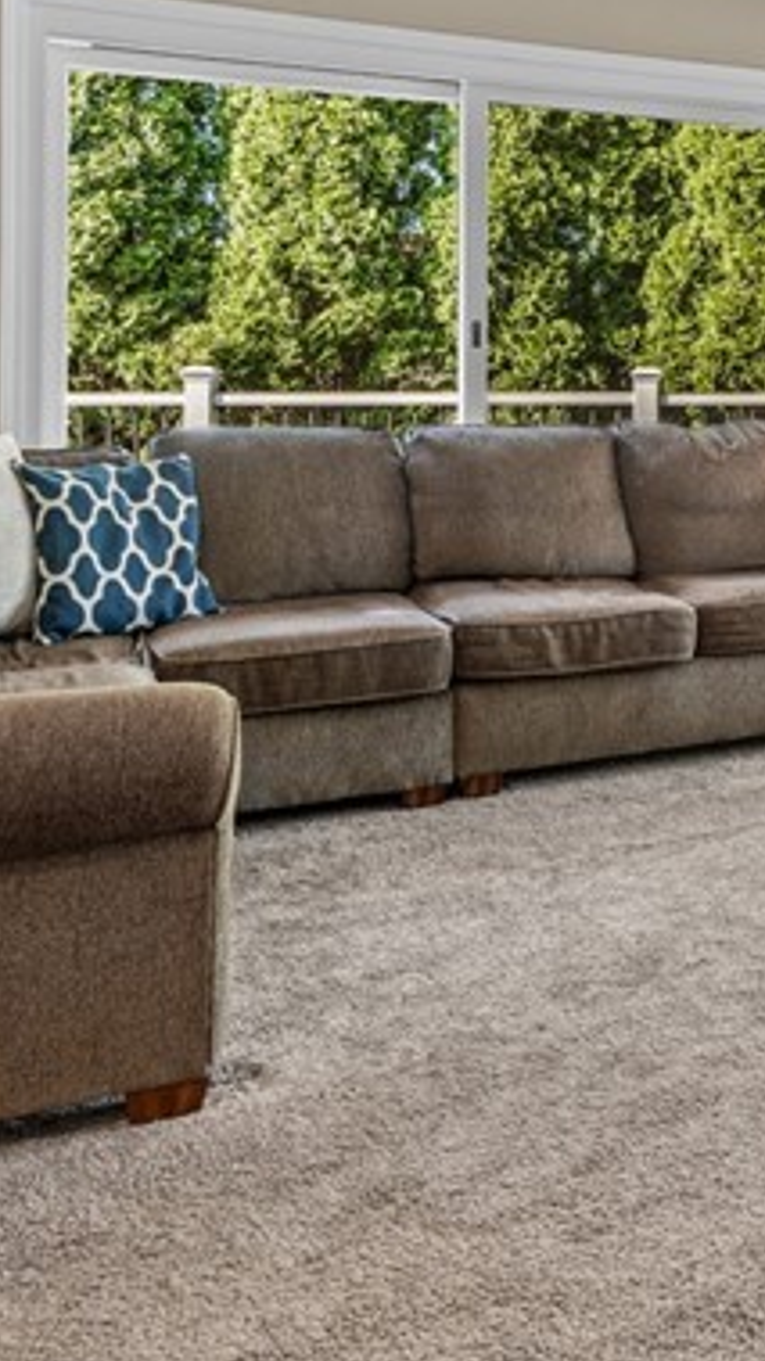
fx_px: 1516
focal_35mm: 42
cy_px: 336
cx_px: 1016
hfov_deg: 24.4
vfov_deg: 46.6
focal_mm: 14
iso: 250
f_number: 8
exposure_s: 1/3
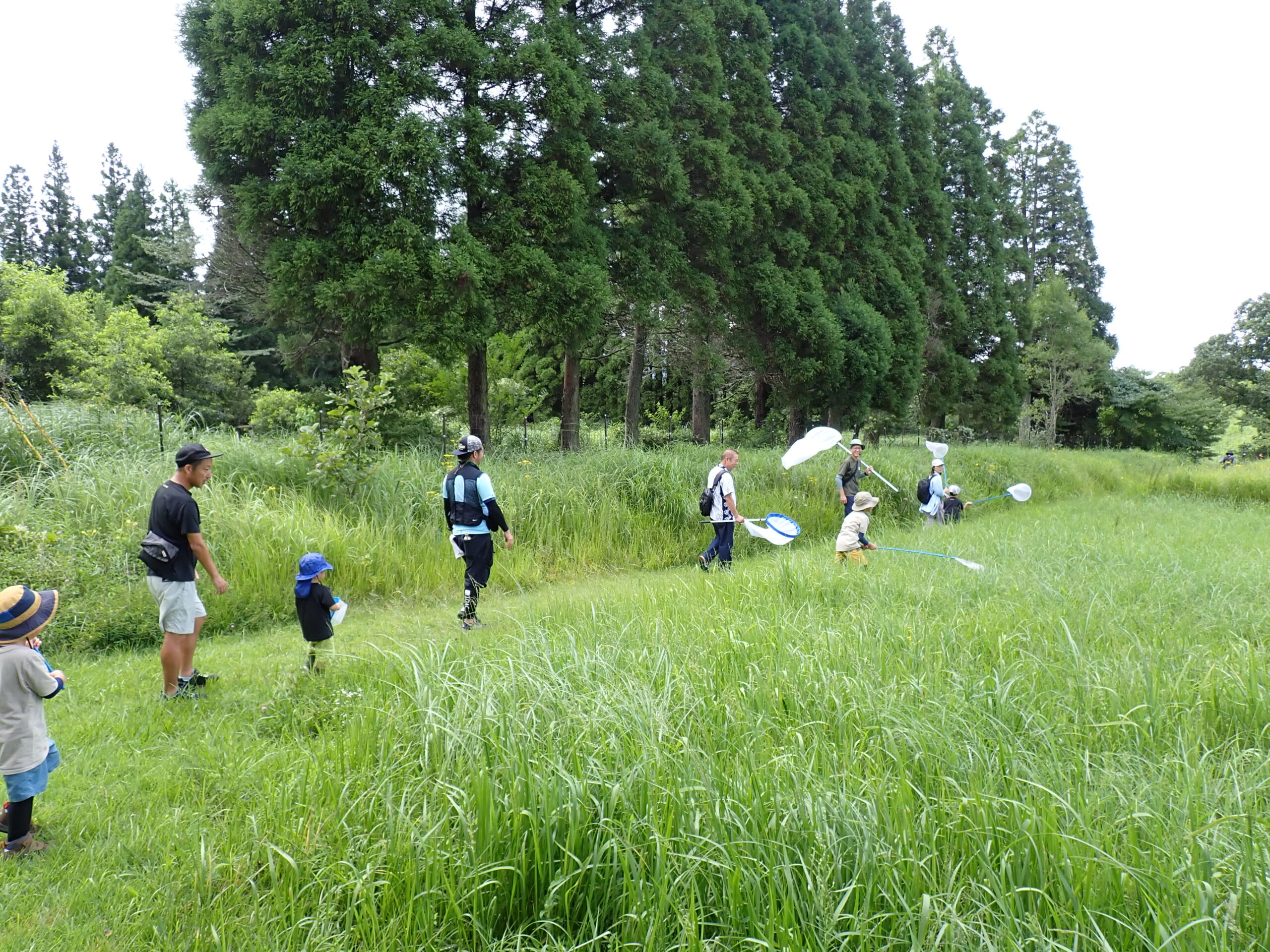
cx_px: 635
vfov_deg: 54.9
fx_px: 917
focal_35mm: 25
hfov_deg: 69.4
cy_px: 476
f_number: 2.8
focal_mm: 4.5
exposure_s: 1/320
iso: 100
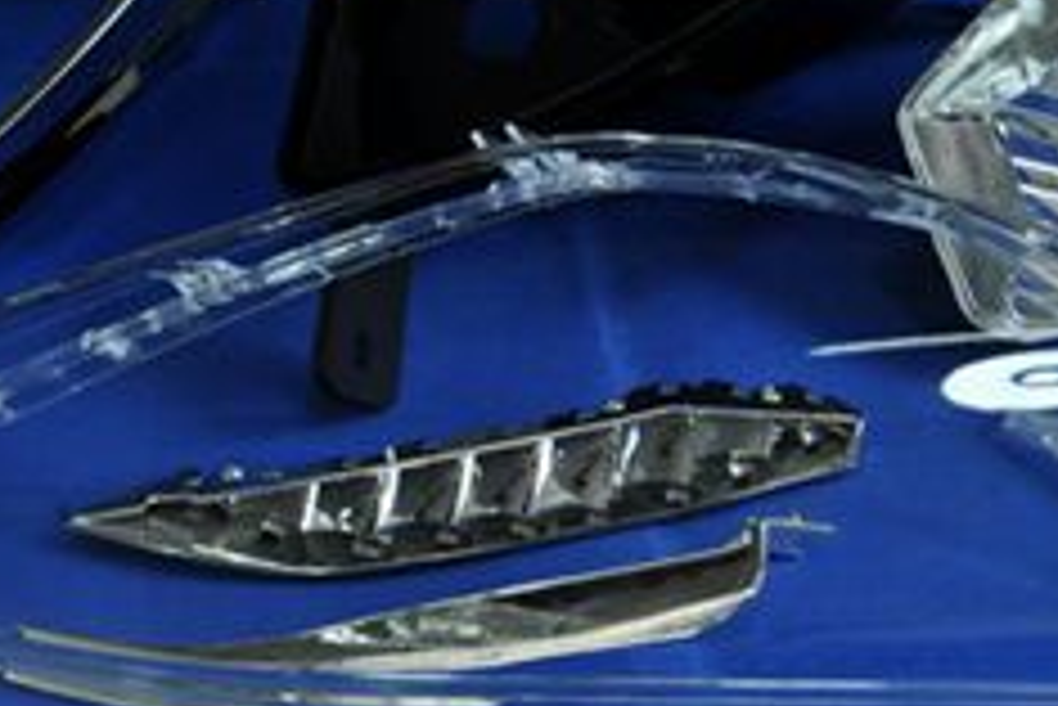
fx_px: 2705
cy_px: 220
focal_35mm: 92
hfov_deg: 22.1
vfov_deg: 14.9
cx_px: 594
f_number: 16
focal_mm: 30
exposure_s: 1/1.5
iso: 200
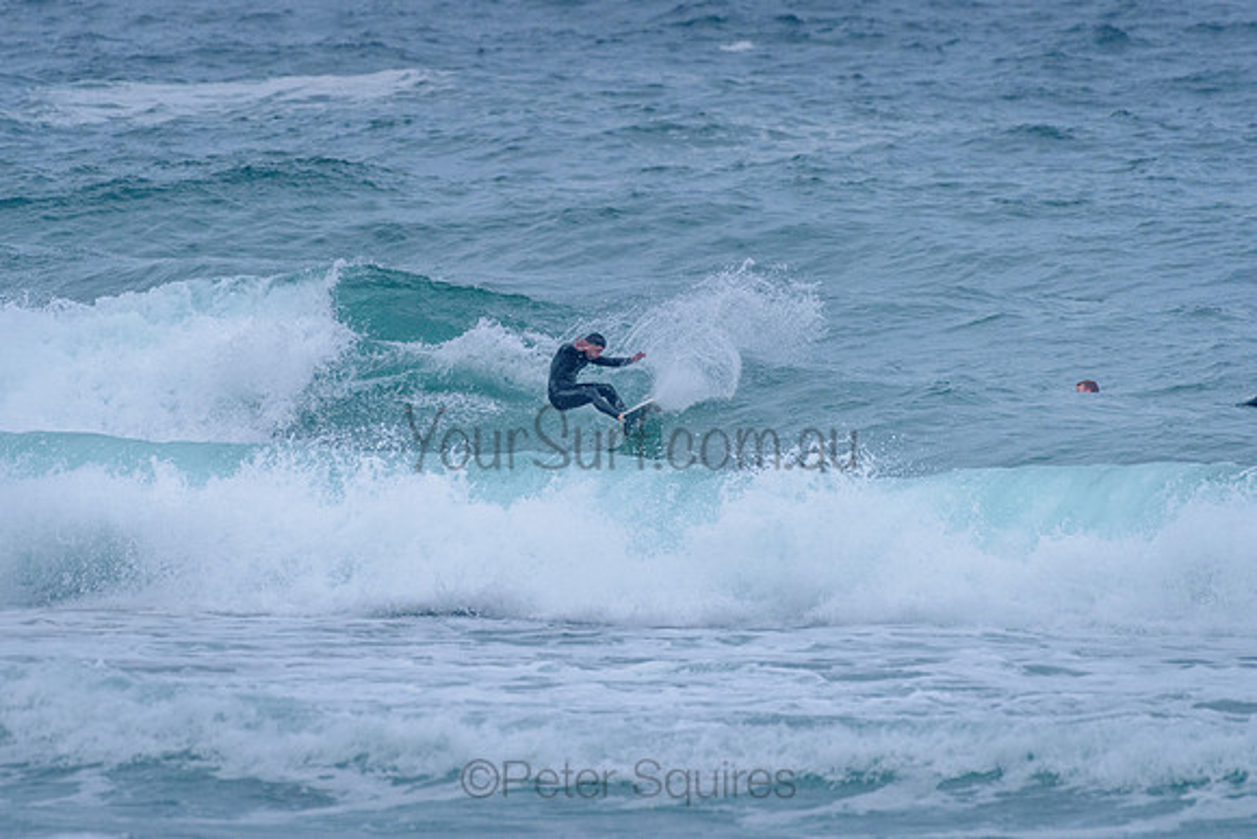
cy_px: 326
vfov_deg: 2.2
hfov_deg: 3.4
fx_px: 21400
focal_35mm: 613
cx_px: 630
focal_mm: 500
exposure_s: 1/2000
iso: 2500
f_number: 5.6
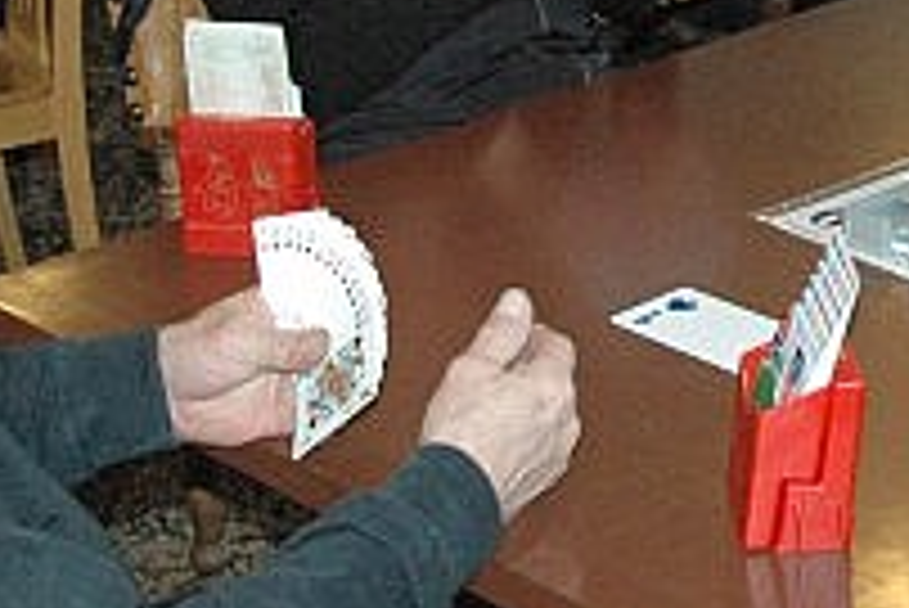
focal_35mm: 111
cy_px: -36
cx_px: 914
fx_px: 2817
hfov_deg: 17.9
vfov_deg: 12.1
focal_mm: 25
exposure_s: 1/60
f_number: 5
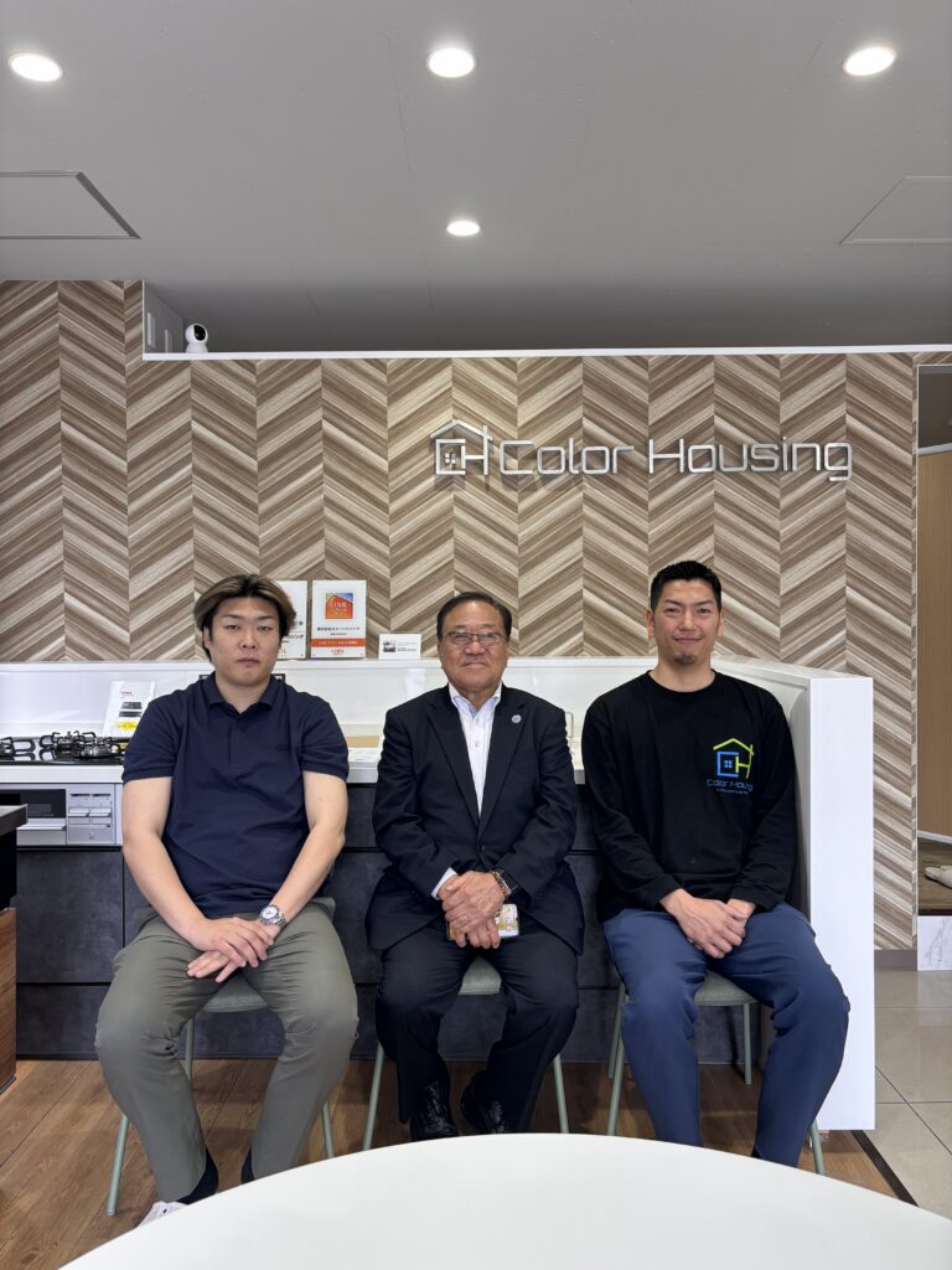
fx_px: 953
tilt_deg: -0.4
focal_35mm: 26
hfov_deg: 53.1
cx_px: 476
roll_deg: -0.3
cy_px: 635
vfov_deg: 67.3
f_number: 1.6
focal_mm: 5.96
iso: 80
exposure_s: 1/100
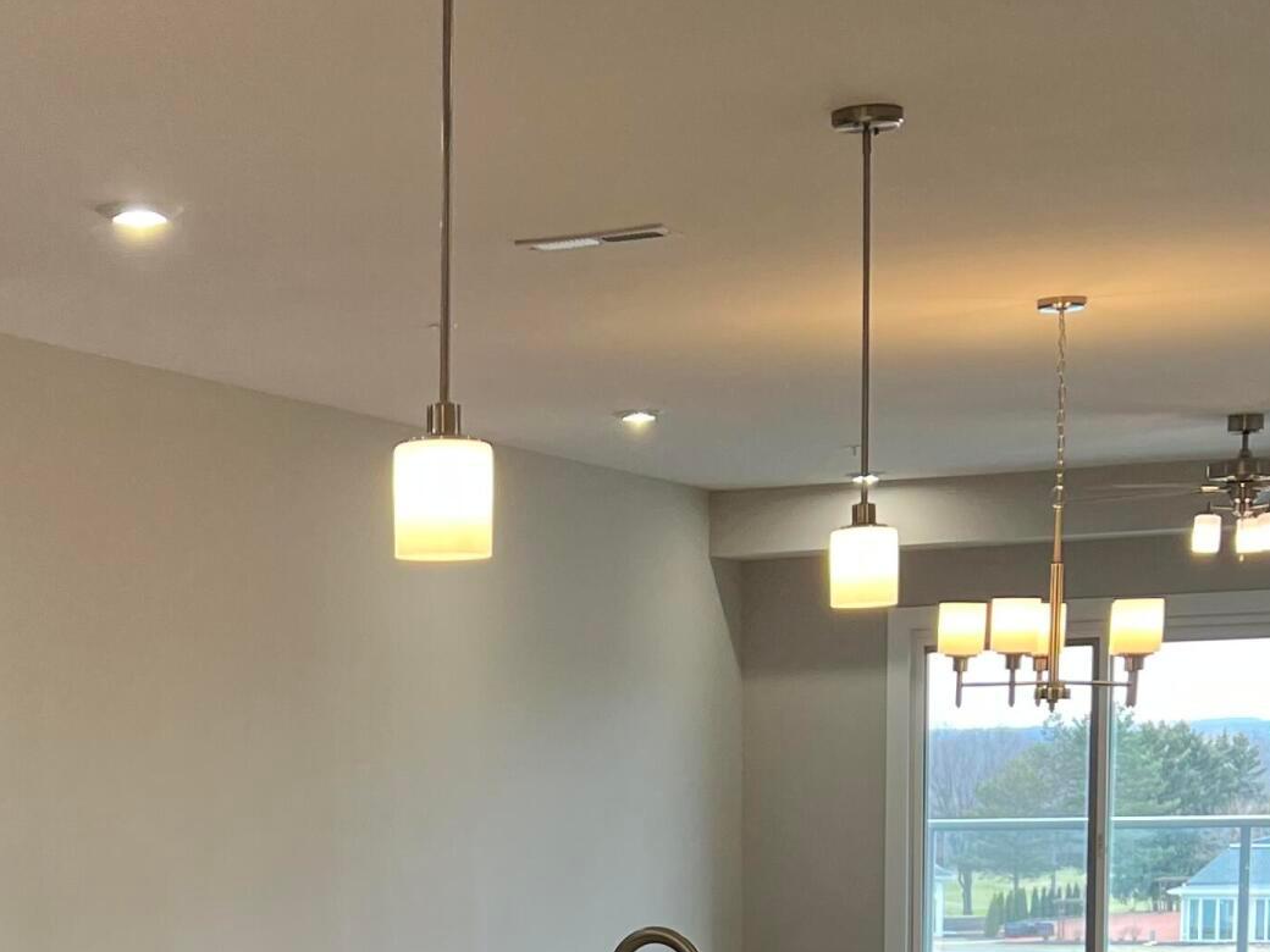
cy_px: 1175
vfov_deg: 18.5
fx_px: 2752
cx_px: 385
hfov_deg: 25.8
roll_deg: +1.3
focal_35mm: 75
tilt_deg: -9.3
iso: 80
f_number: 1.5
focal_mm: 5.7
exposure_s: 1/120
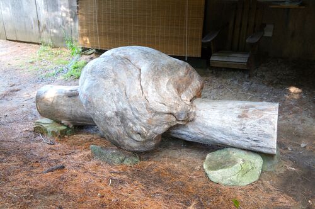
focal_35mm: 42
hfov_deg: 46.5
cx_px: 158
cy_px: 104
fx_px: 367
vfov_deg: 31.8
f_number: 4
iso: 1600
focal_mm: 28
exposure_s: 1/125
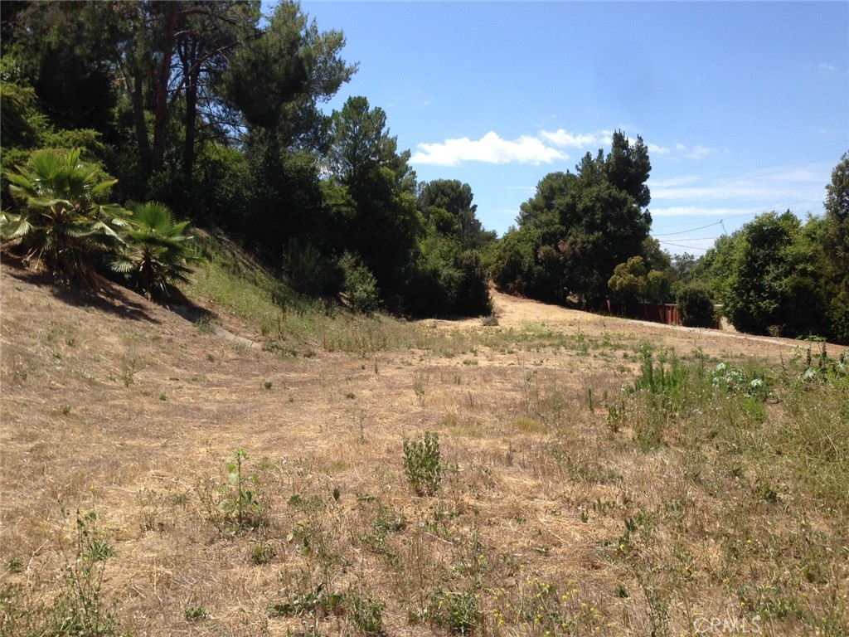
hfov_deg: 55.4
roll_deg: -1.4
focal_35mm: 33
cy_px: 318
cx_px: 424
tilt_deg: -1.4
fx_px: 809
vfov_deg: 42.9
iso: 50
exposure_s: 1/1391
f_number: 2.4
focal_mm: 4.12
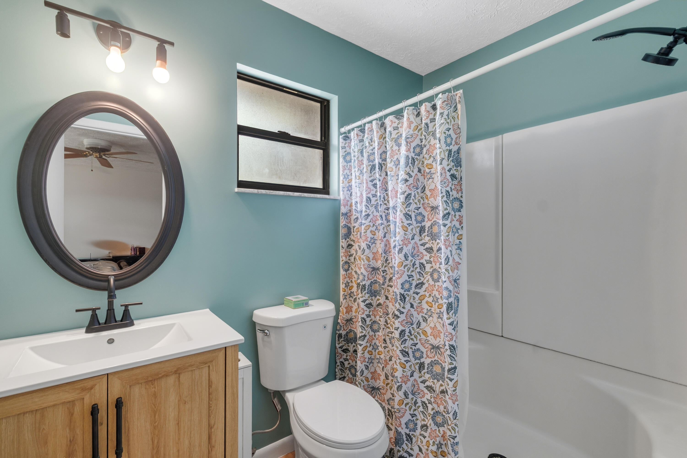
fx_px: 286
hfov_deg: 100.4
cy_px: 229
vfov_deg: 77.3
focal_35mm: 15
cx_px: 344
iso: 320
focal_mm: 10
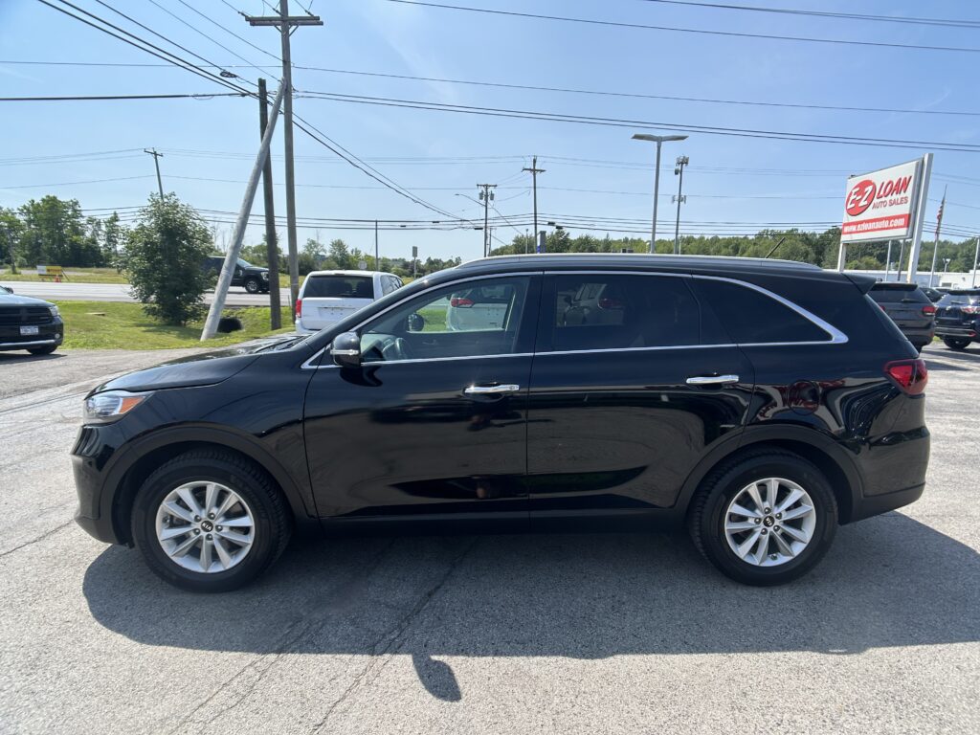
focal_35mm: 26
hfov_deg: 67.3
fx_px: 736
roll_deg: -1.2
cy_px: 368
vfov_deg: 53.1
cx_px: 490
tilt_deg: -8.9
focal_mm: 5.7
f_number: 1.5
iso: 50
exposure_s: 1/3704
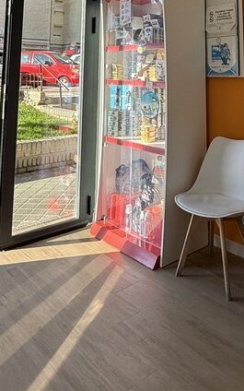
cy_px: 30
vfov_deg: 48.7
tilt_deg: +7.5
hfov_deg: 36.2
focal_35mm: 35
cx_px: 139
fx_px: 372
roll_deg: -1.4
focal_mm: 2.22
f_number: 2.2
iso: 64
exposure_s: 1/280
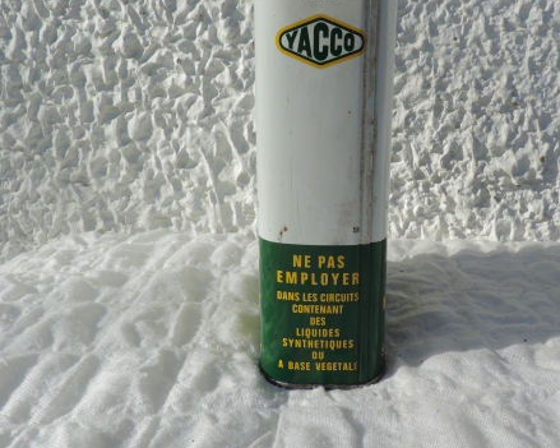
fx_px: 530
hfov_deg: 55.2
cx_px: 342
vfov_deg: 45.4
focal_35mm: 32
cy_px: 171
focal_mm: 4.3
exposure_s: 1/1250
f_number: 3.7
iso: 80
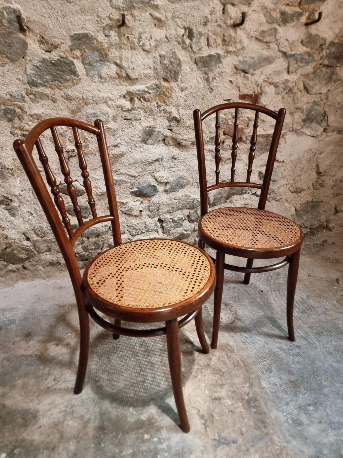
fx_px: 317
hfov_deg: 56.8
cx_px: 172
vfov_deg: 71.6
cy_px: 229
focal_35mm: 24
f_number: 1.8
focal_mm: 6.7
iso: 640
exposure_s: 1/33
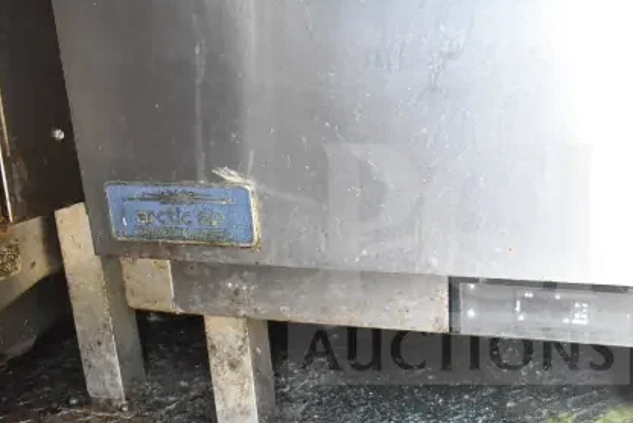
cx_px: 458
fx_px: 774
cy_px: 264
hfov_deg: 43.3
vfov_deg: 30.4
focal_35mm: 44
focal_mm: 20
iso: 6400
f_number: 5
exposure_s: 1/100
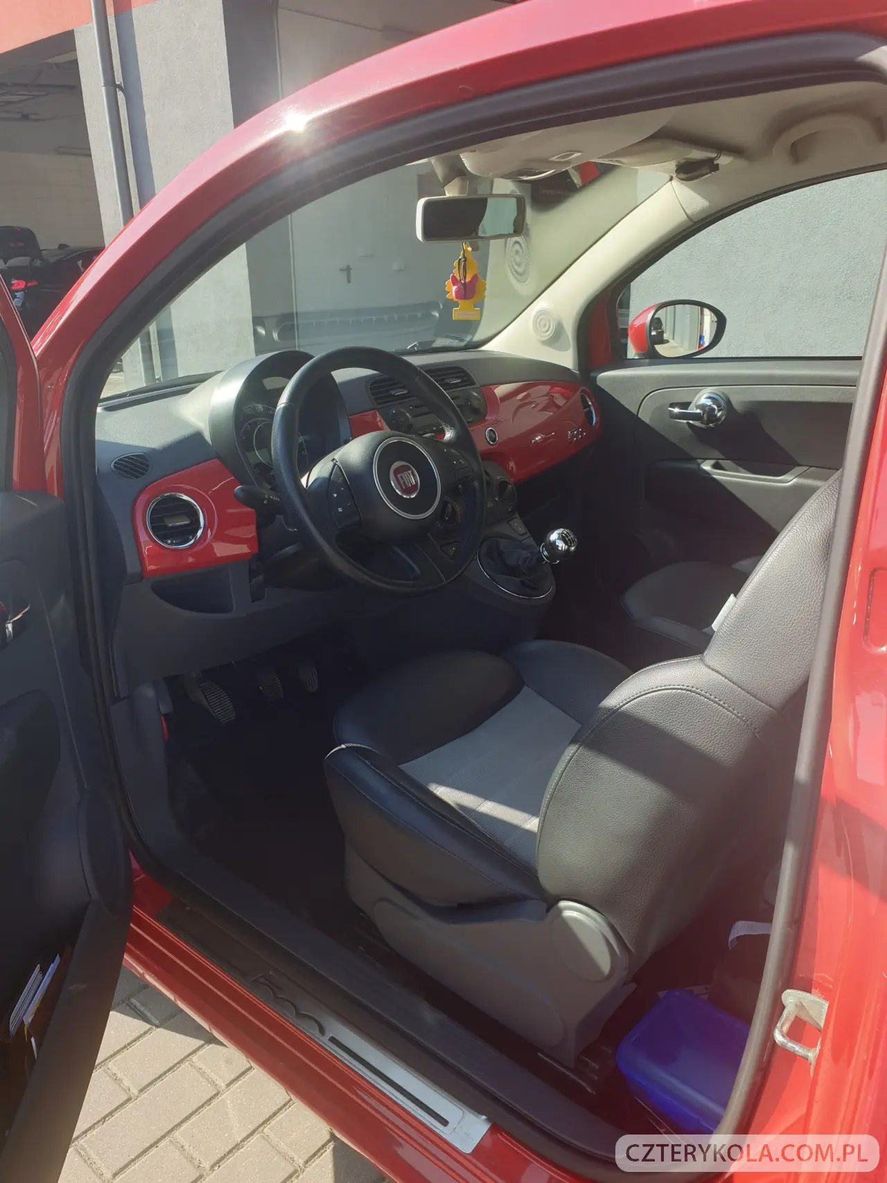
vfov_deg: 67.3
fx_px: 888
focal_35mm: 26
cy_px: 592
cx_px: 444
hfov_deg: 53.1
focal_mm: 4.3
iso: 50
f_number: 2.4
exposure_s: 1/287
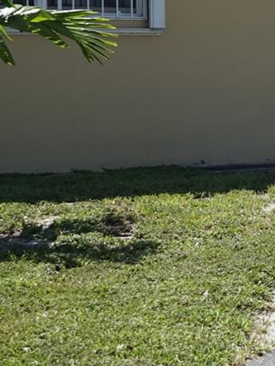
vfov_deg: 19.3
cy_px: 90
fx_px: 1069
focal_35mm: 101
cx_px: 385
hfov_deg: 13.9
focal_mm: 28
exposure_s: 1/3200
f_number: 6.3
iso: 1000
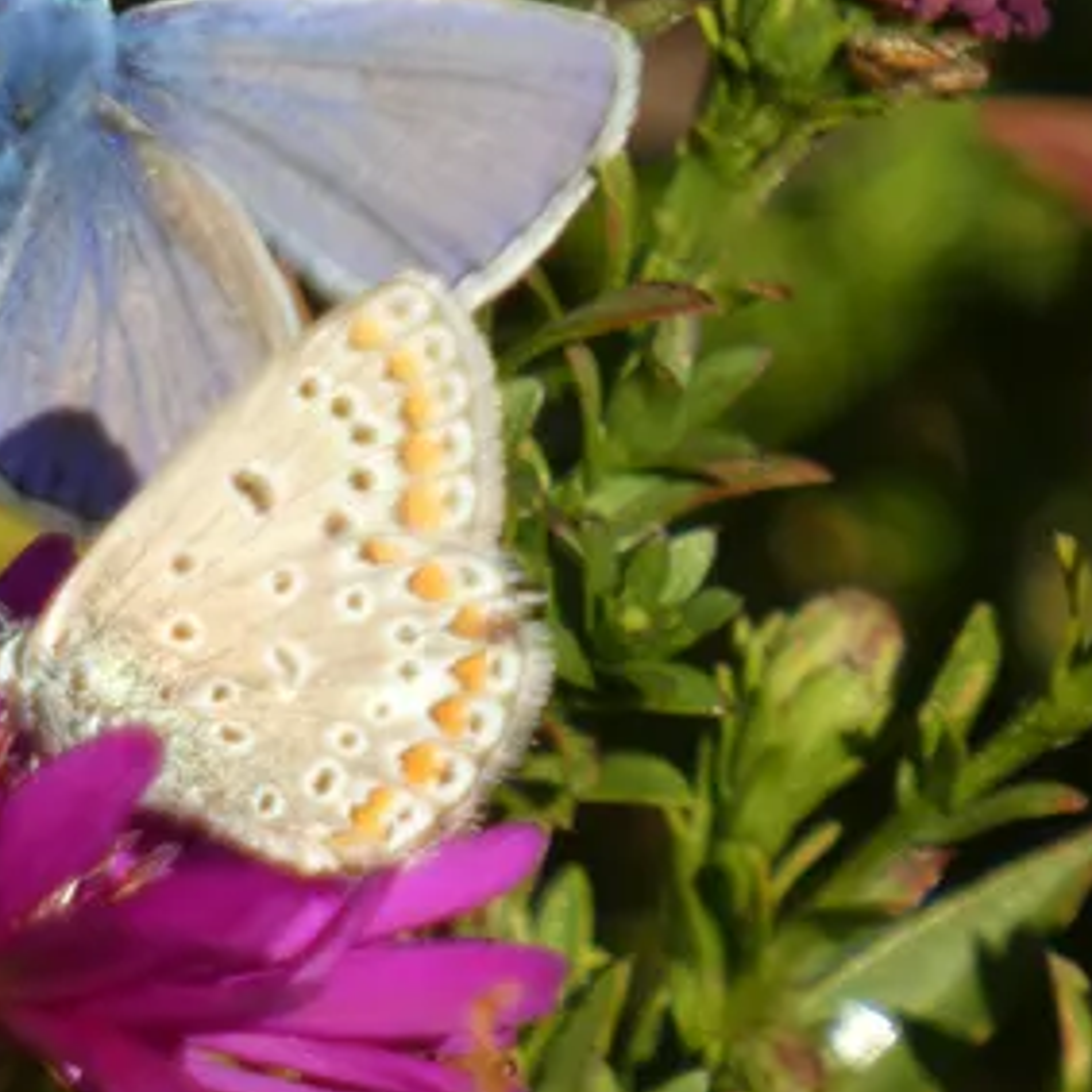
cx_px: 100
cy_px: 382
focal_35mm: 2122
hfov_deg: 0.8
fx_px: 75735
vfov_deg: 0.8
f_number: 5.7
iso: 80
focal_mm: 189.9
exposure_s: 1/160
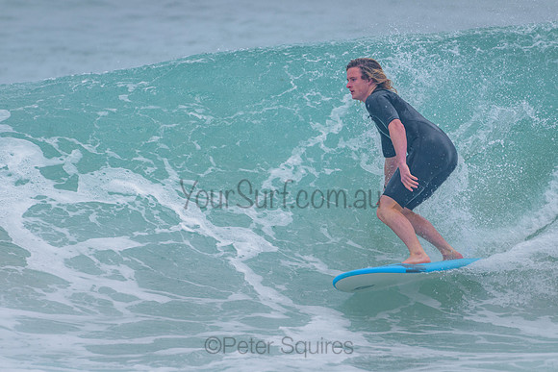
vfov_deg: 2.2
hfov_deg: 3.4
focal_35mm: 613
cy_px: 207
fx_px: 9499
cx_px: 319
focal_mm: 500
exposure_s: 1/2000
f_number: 5.6
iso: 450
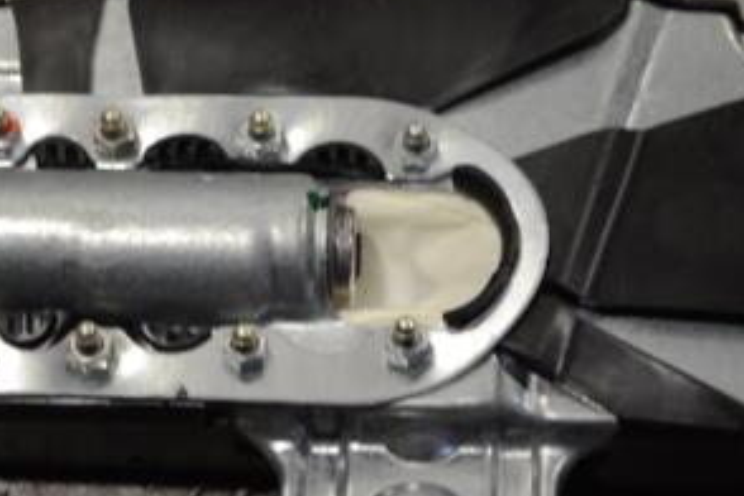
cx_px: 299
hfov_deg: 14.0
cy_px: 273
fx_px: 3038
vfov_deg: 9.3
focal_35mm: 147
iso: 100
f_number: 5.6
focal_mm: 48
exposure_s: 1/40
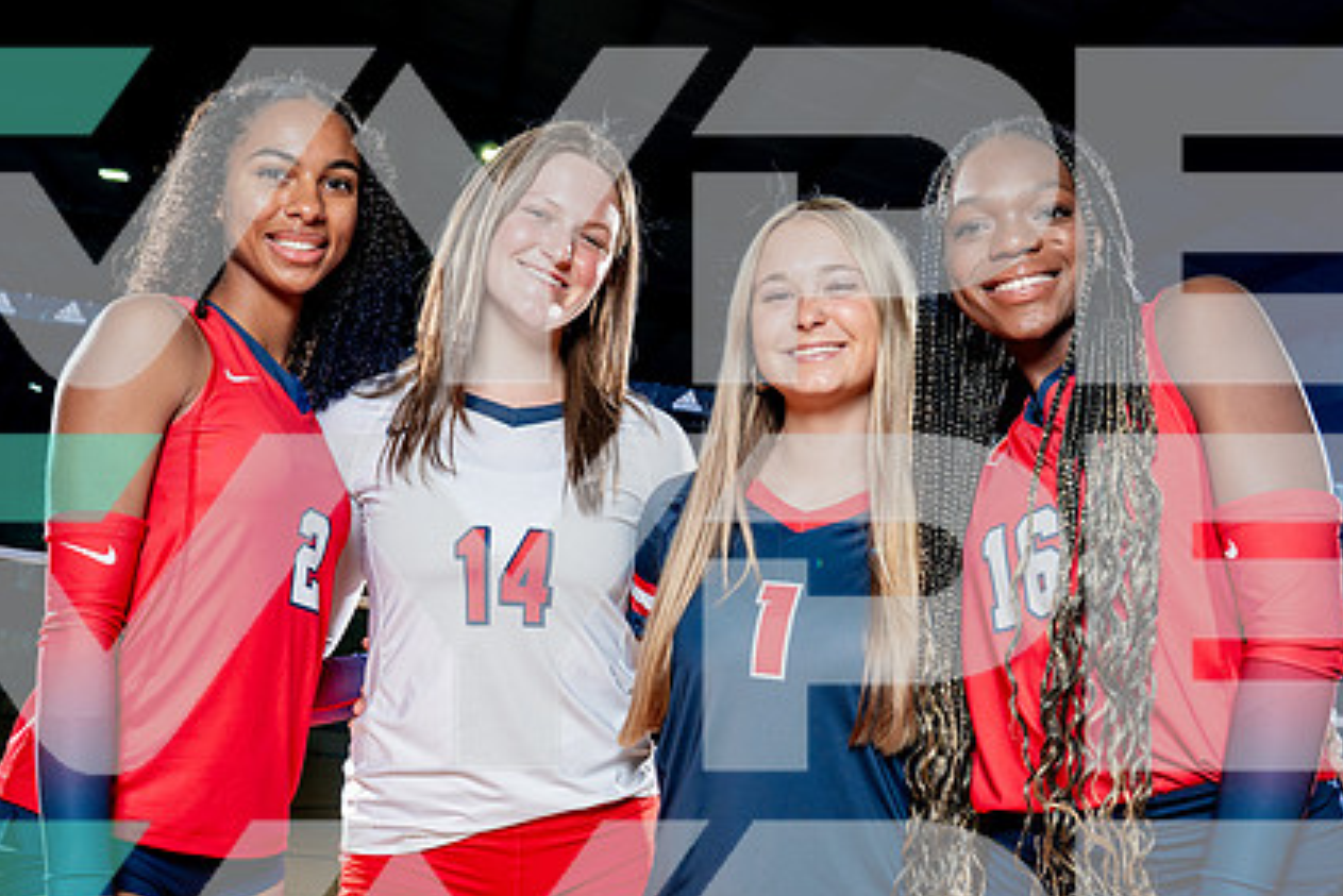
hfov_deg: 45.4
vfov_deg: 31.0
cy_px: 604
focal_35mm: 43
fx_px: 1605
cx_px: 641
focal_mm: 29
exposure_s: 1/250
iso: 250
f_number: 5.6
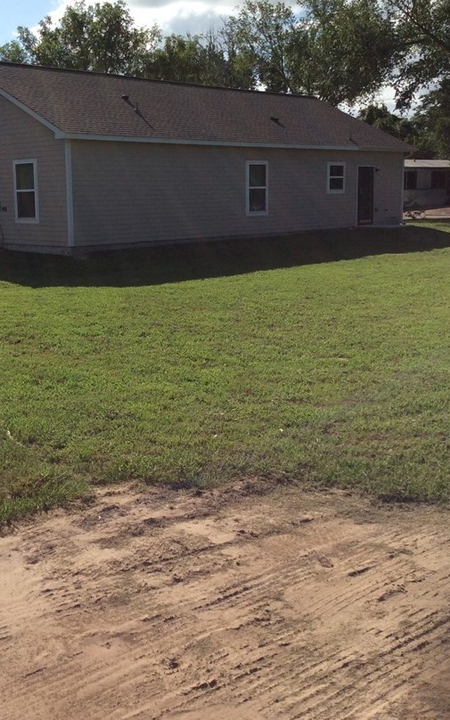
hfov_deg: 29.6
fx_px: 844
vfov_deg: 46.1
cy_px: 315
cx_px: 149
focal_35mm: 43
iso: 32
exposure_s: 1/2288
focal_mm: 3.3
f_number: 2.4
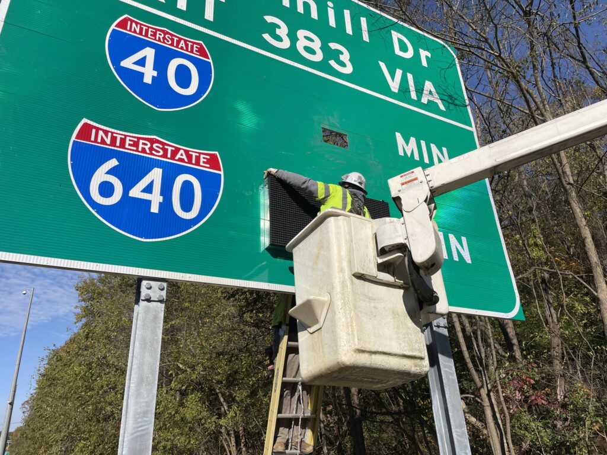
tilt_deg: +24.4
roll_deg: +2.8
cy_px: 228
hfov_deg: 67.3
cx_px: 304
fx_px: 456
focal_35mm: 26
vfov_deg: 53.1
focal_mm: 4.2
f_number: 1.6
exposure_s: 1/6494
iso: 32
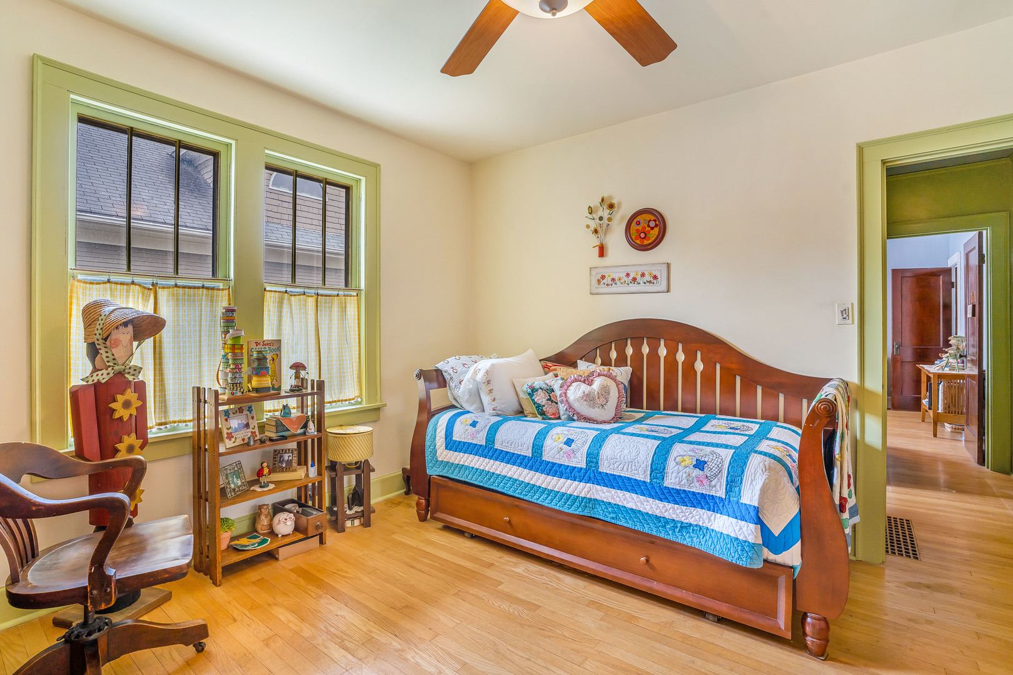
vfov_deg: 73.7
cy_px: 338
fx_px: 450
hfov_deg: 96.7
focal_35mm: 16
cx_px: 506
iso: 320
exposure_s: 1/1.25
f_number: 9
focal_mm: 16
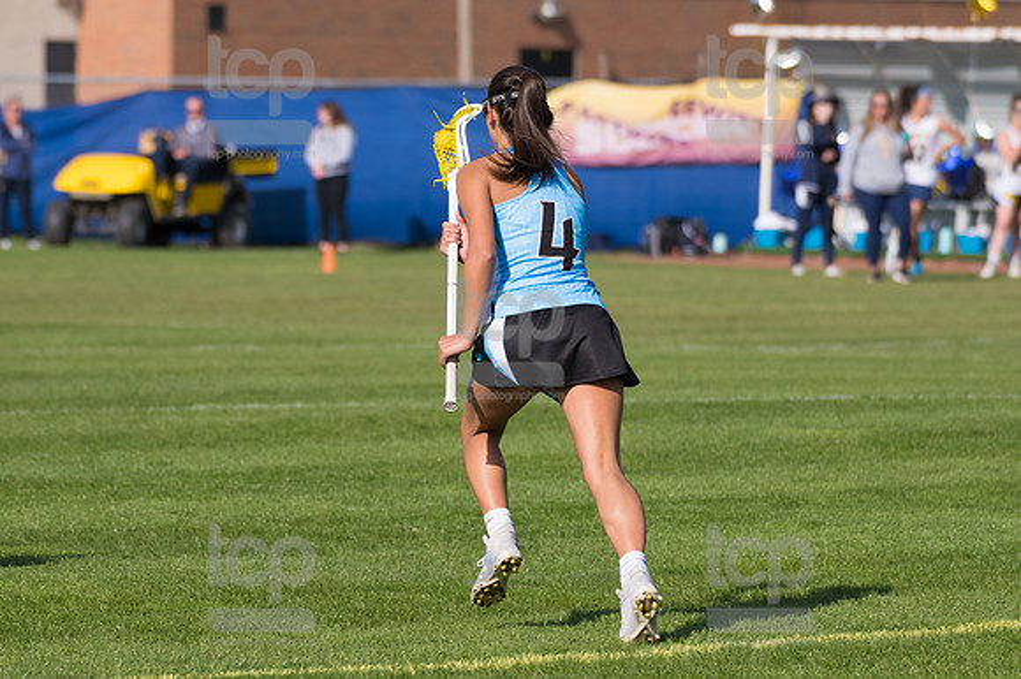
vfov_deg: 4.4
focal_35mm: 315
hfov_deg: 6.5
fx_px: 8928
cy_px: 340
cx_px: 510
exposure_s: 1/2000
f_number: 5.6
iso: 320
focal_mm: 210
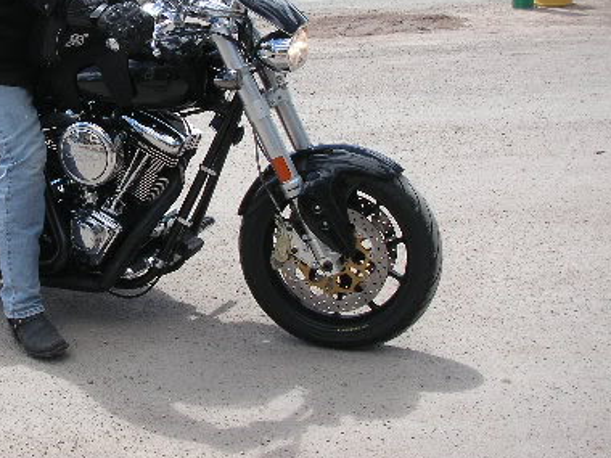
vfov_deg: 22.7
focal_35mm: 64
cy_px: 106
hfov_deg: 29.6
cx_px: 129
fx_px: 1130
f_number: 3.3
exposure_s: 1/350
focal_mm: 6.3
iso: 50
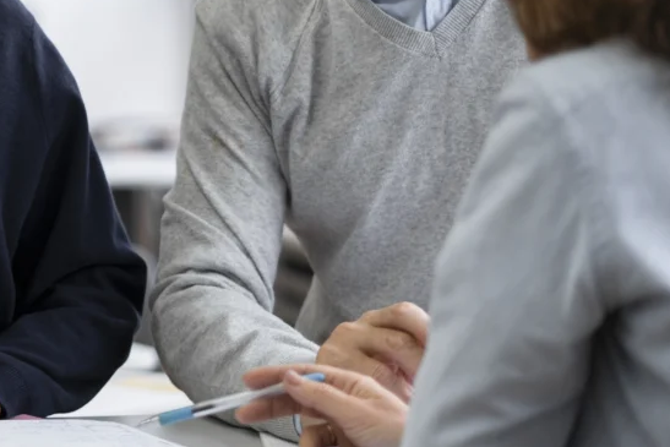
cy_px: 94
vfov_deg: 10.7
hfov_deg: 15.6
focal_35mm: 128
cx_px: -78
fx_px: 2383
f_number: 2
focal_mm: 50
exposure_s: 1/320
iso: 250
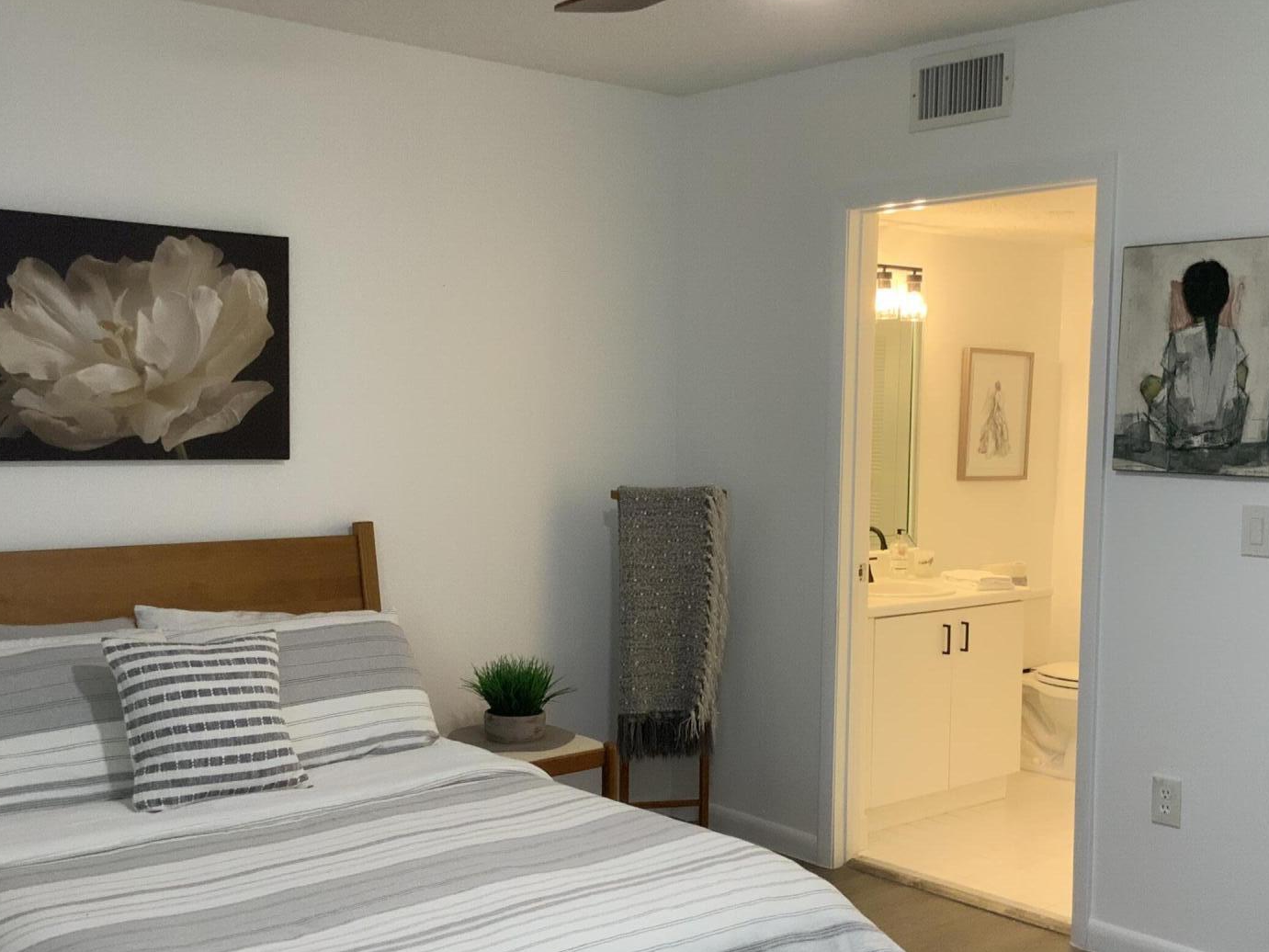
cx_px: 685
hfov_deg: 44.8
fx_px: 1540
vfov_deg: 34.3
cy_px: 548
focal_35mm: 42
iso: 125
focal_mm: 3
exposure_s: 1/60
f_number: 1.8
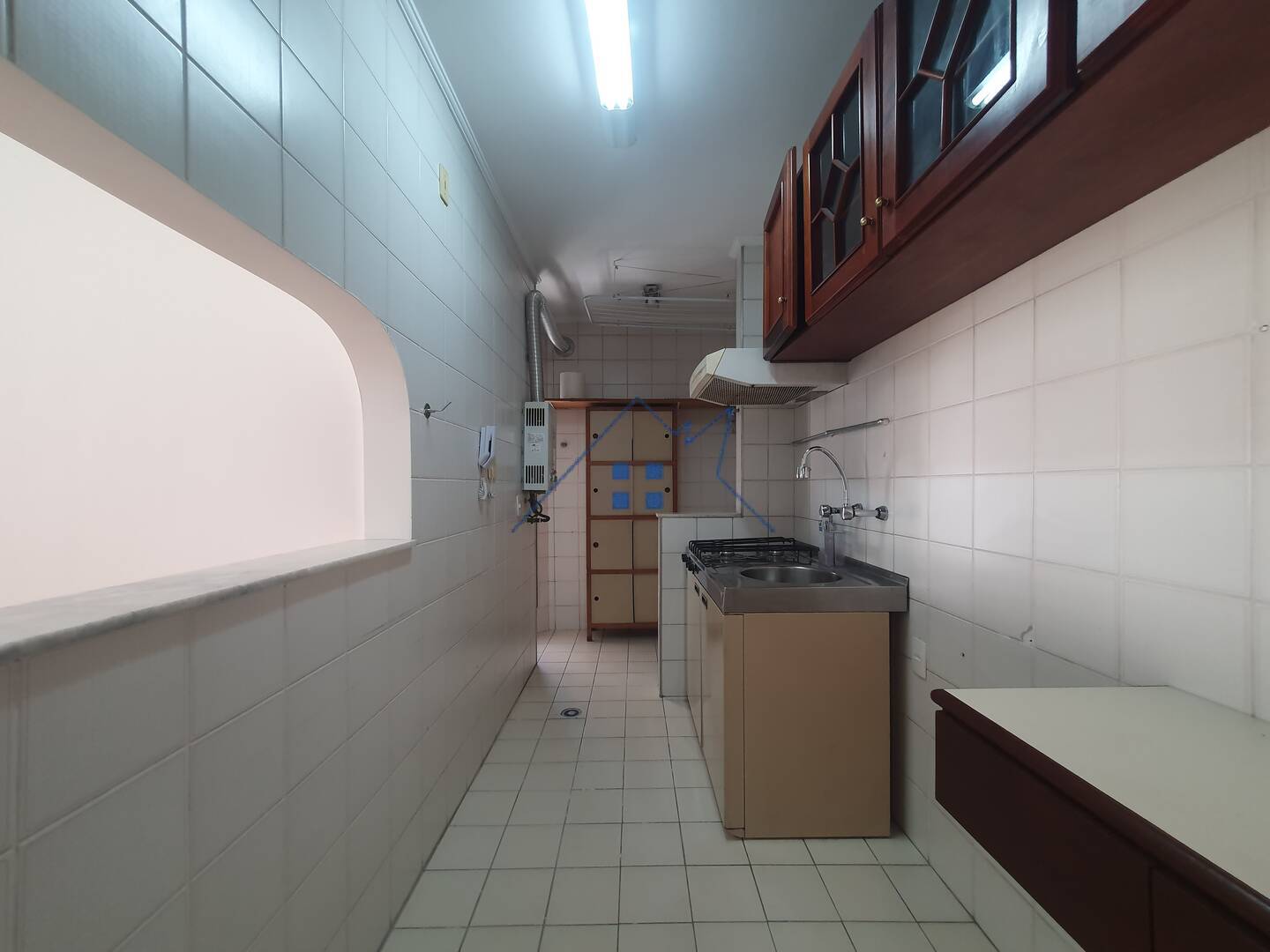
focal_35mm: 13
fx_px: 477
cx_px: 635
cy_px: 476
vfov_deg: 89.9
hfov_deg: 106.2
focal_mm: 1.8
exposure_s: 1/60
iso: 160
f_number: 2.2
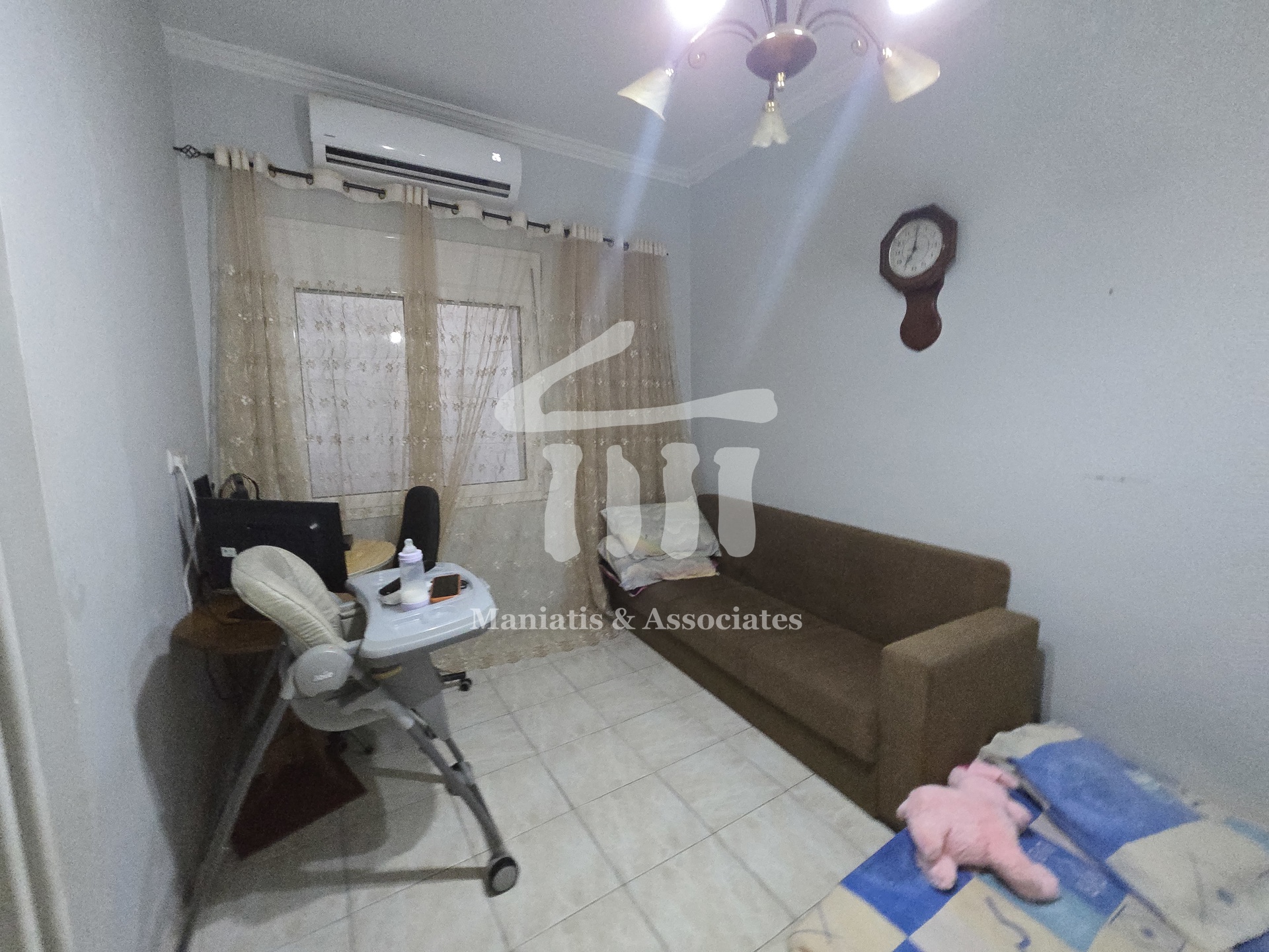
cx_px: 634
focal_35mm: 13
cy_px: 476
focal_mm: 2.2
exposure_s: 1/50
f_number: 2.2
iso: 1000
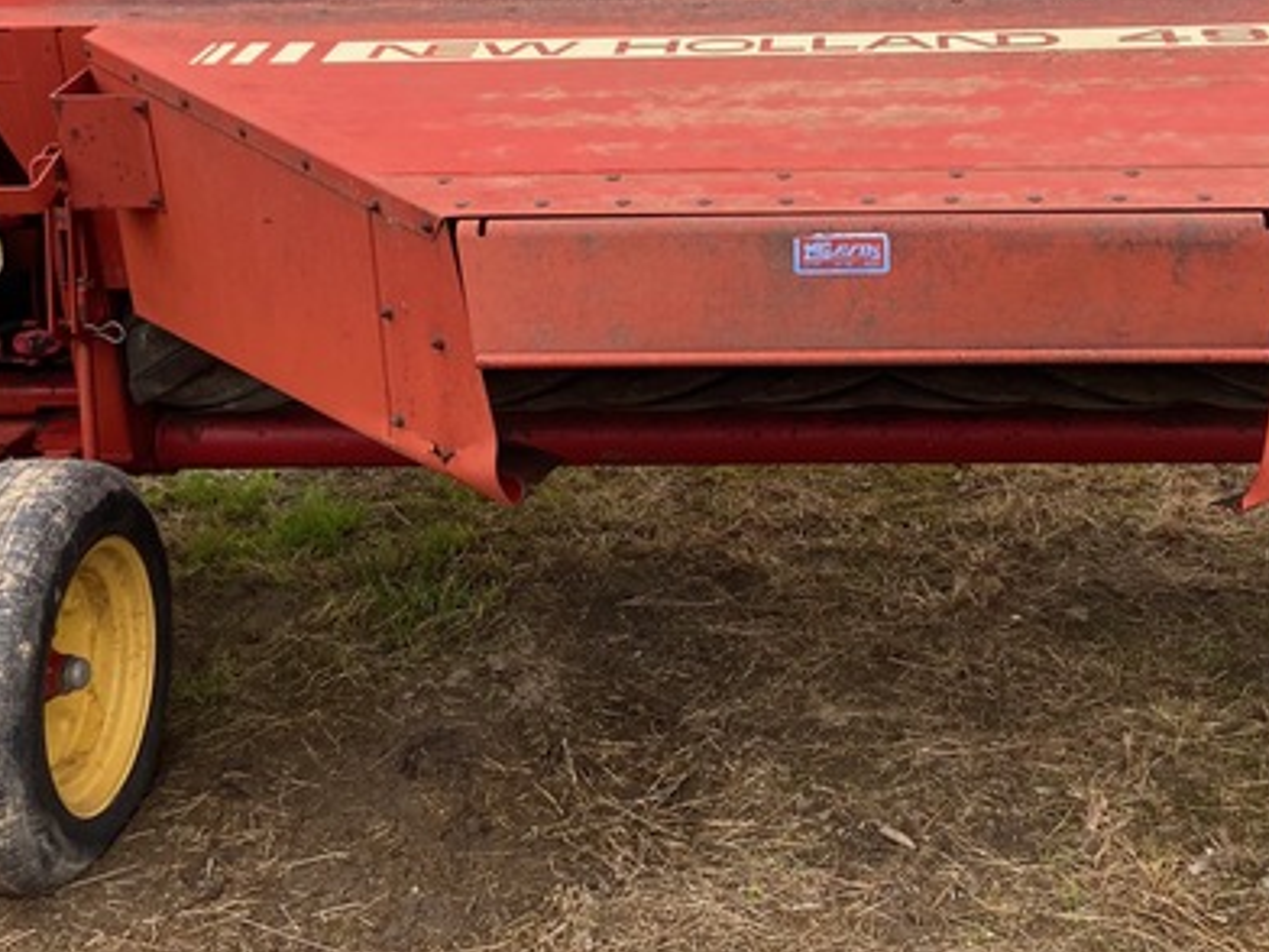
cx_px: 741
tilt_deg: -17.9
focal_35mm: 53
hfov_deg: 36.1
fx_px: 1943
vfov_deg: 27.3
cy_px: 278
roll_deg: +0.4
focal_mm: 4.25
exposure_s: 1/502
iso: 32
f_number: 1.8
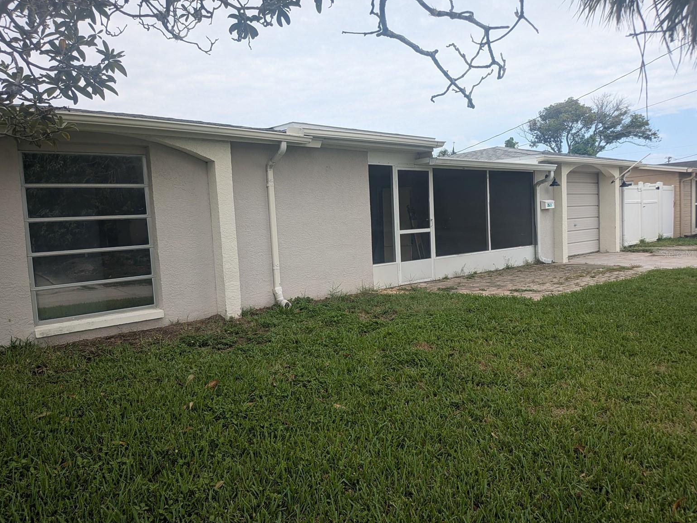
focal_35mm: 25
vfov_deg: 54.9
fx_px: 503
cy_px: 254
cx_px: 341
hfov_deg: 69.4
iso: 48
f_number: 1.7
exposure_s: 1/1587
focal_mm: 4.53
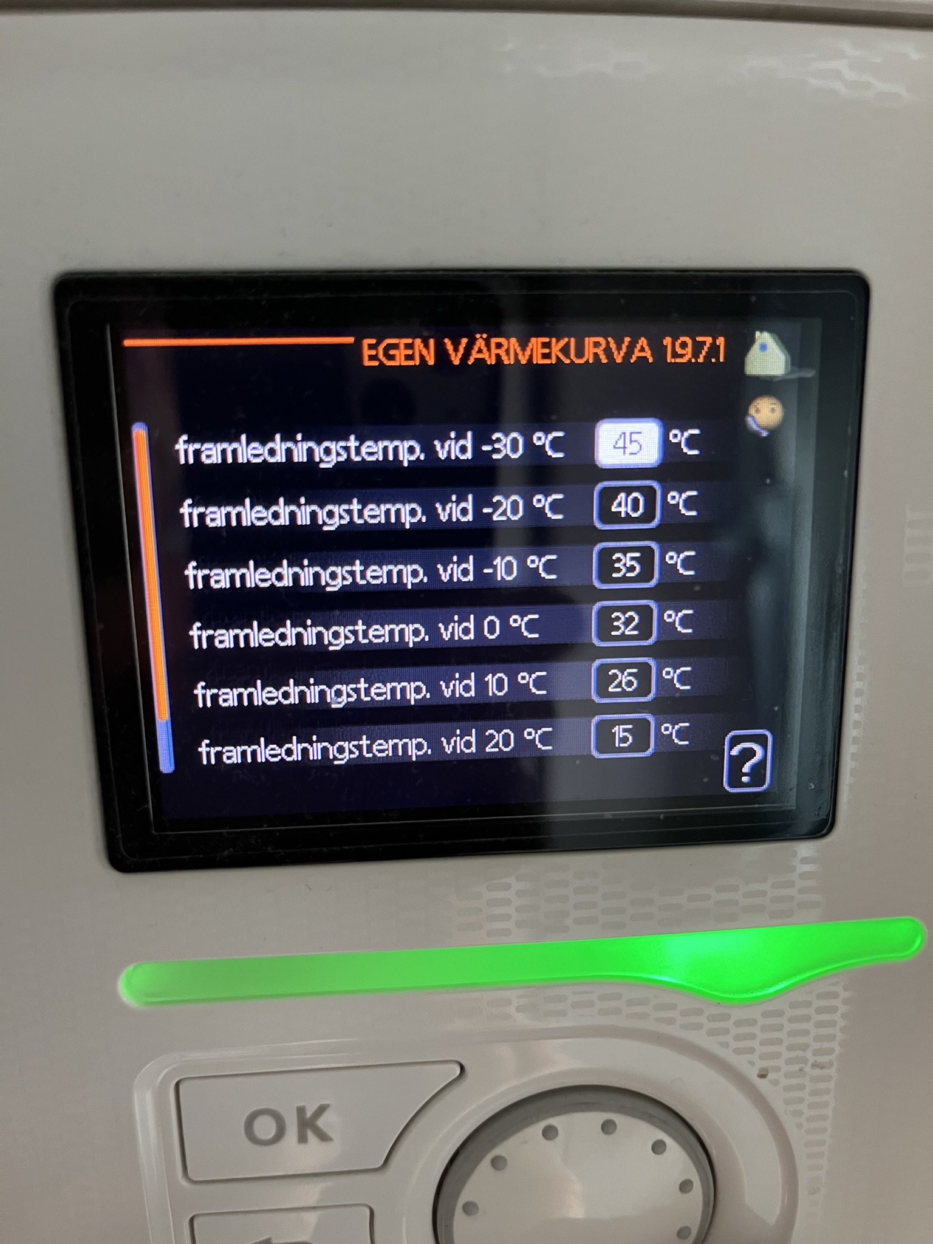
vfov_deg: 67.3
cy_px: 622
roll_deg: +0.9
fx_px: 934
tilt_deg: -13.5
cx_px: 466
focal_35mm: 26
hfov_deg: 53.1
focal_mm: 5.1
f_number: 1.6
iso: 250
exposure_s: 1/50
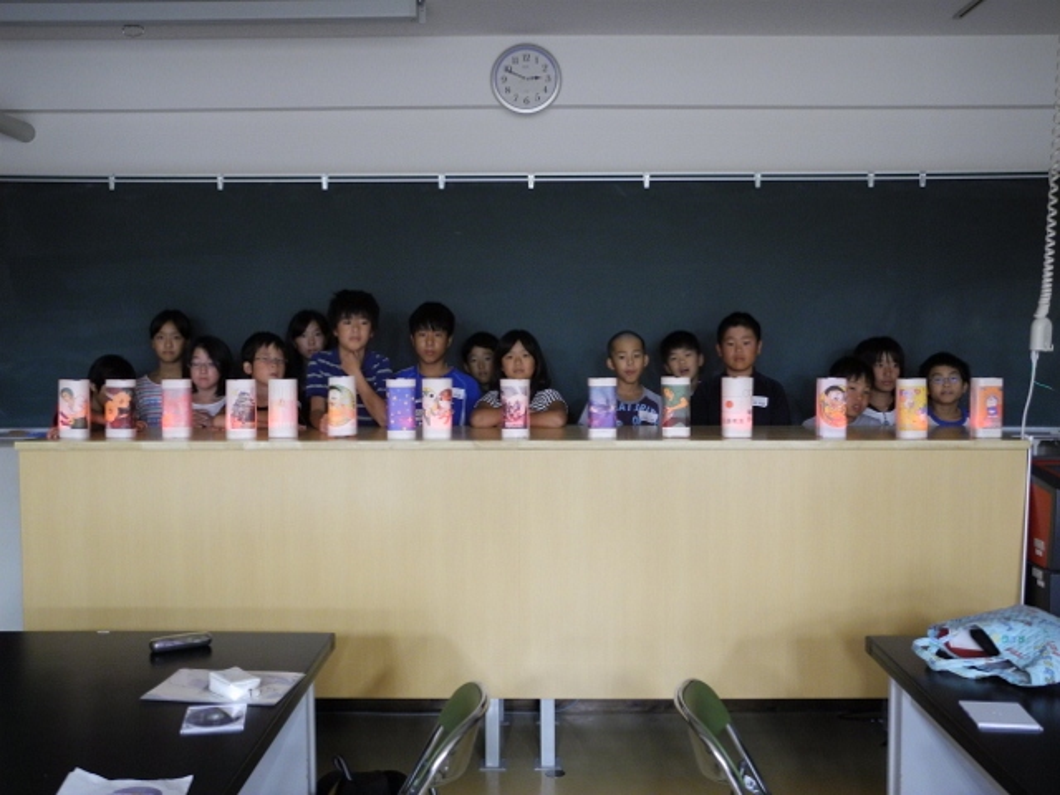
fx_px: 1072
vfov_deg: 40.7
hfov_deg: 52.6
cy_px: 398
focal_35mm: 35
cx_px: 530
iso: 400
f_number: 3.2
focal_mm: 7.4
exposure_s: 1/13
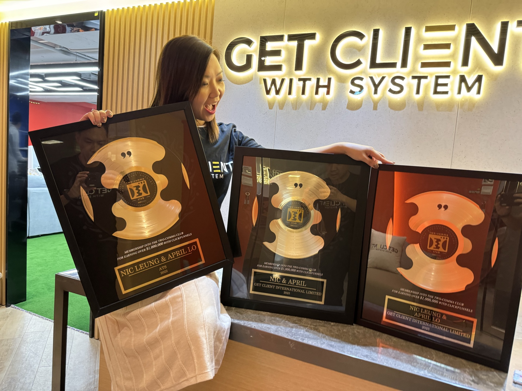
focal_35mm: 24
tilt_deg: -12.7
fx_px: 362
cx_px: 261
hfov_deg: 71.6
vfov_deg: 56.8
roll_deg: -4.5
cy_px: 196
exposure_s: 1/50
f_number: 1.78
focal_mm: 6.86
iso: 400
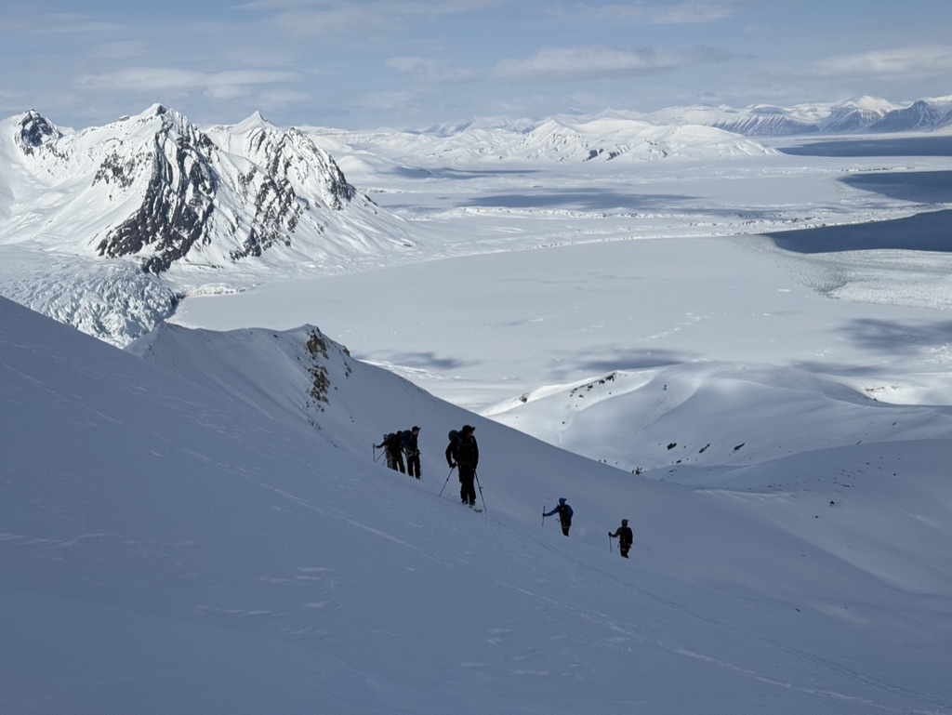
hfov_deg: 39.6
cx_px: 476
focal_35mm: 48
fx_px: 1321
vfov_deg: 30.3
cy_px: 358
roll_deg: +1.4
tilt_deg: -9.1
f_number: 1.78
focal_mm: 6.76
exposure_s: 1/16129
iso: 50
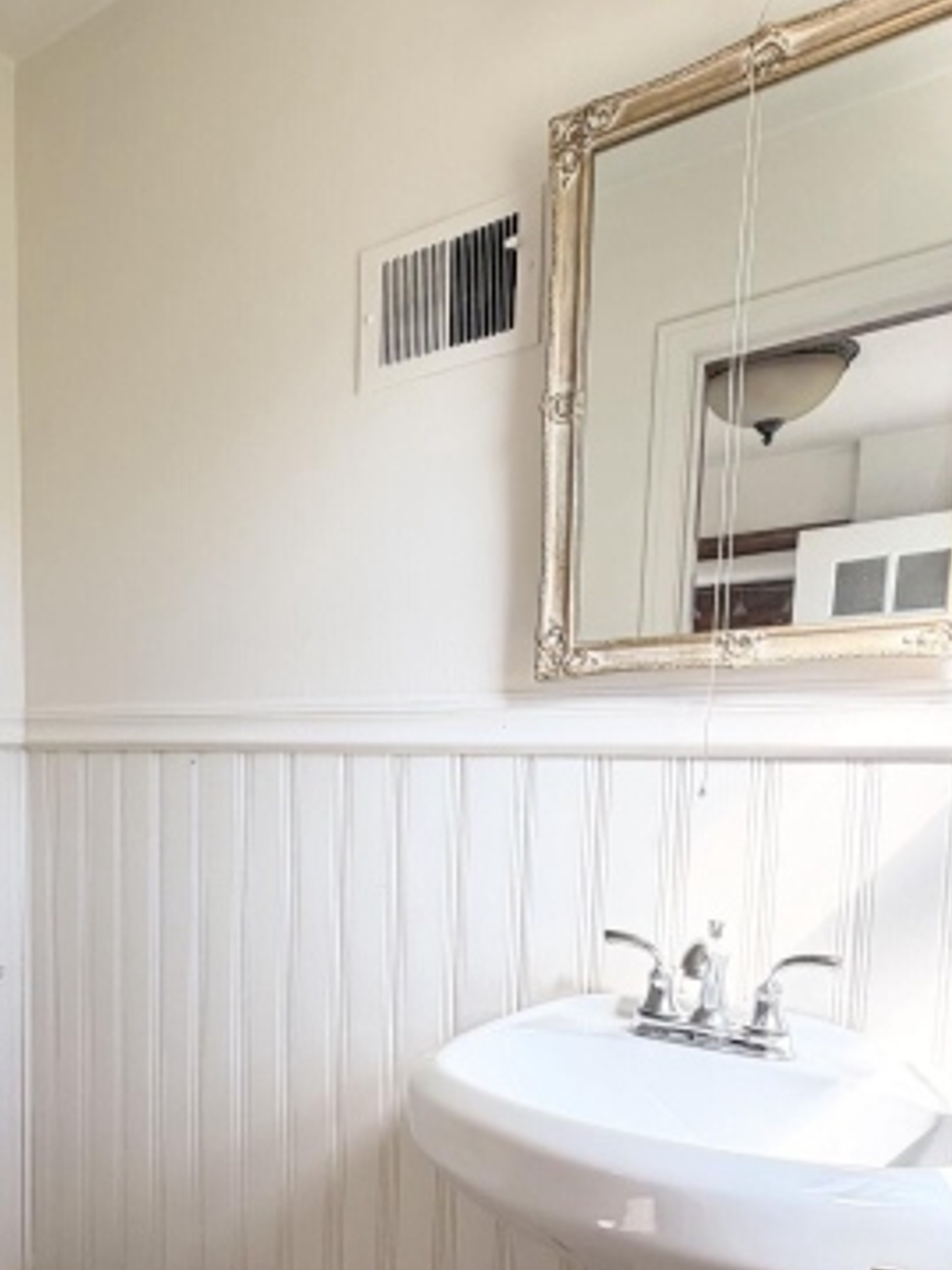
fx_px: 954
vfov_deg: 65.3
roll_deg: -1.1
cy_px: 858
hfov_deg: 49.6
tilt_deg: -6.0
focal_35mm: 26
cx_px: 177
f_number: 2.2
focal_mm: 2.22
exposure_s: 1/164
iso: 64
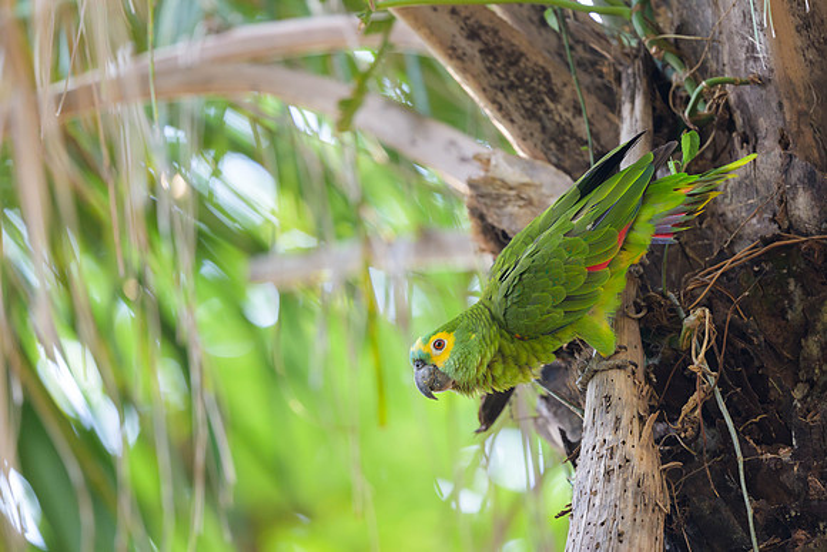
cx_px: 378
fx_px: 13122
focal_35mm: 571
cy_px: 277
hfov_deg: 3.6
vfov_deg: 2.4
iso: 900
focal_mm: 400
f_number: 2.8
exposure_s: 1/400
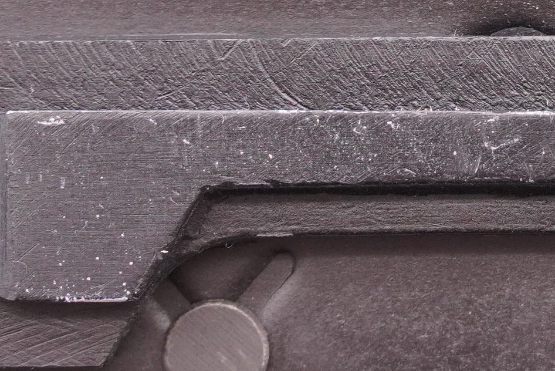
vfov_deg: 3.9
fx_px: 5495
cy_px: -41
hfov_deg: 5.8
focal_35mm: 356
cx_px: 682
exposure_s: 1/125
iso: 1250
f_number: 5.6
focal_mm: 53
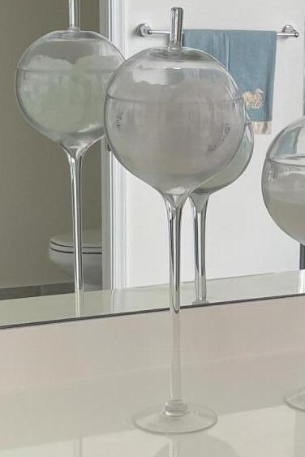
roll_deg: -1.6
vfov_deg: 21.2
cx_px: 313
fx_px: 1218
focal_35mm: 96
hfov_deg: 14.0
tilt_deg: -8.8
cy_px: 209
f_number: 1.6
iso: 80
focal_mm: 4.2
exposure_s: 1/120
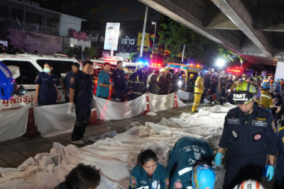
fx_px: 213
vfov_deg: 47.9
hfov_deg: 66.1
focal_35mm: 27
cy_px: 95
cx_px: 182
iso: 2000
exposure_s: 1/160
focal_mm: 16
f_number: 4.5
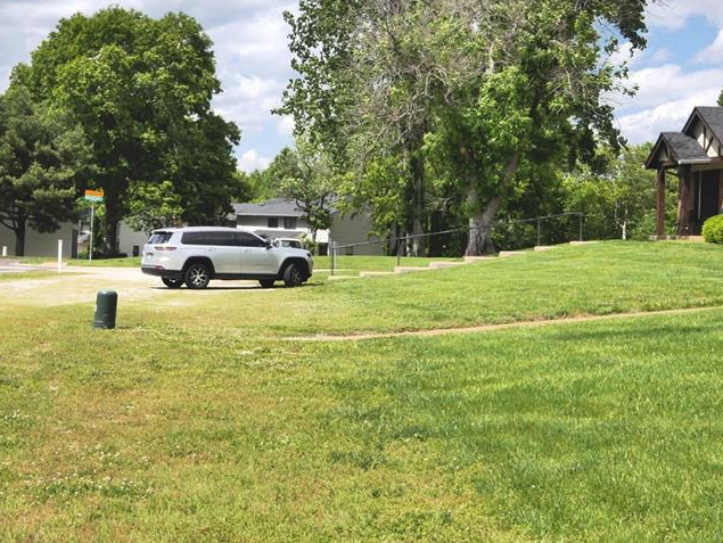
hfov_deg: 32.5
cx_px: 167
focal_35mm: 58
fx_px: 1212
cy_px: 215
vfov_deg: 25.2
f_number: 11
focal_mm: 18
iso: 800
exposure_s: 1/500
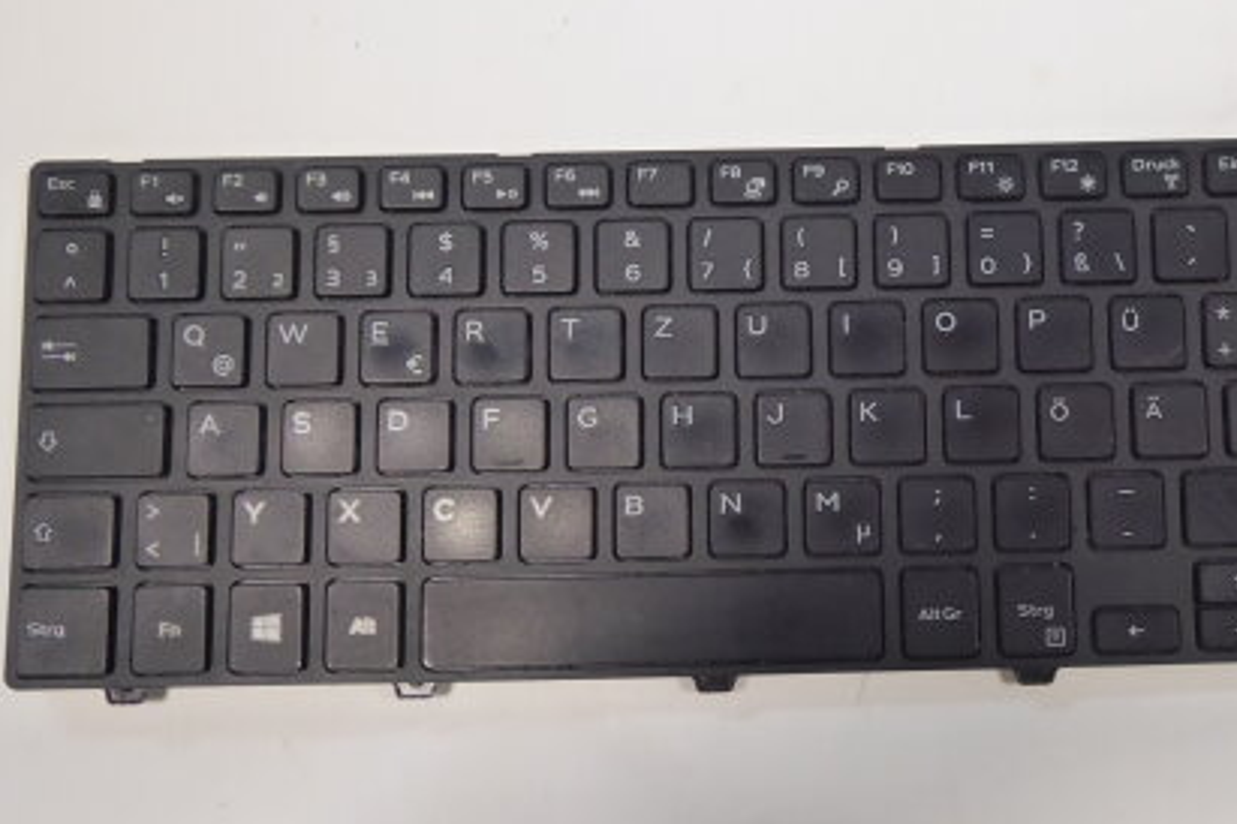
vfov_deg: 35.0
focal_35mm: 38
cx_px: 873
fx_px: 1306
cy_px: 445
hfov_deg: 49.3
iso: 400
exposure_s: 1/40
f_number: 3.3
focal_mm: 4.3
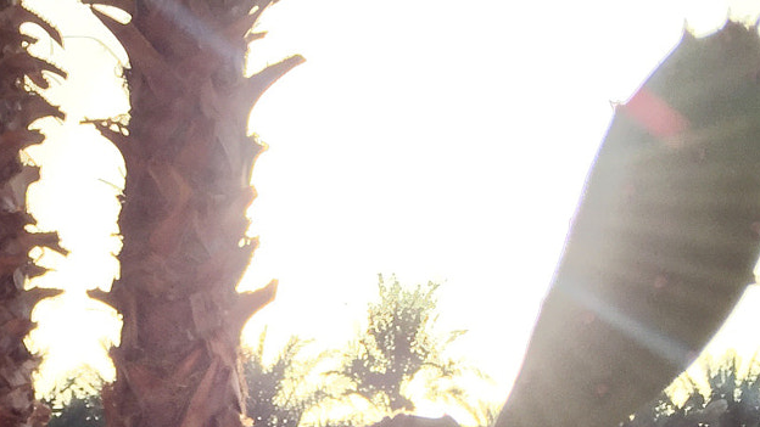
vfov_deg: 13.7
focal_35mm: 81
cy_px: 710
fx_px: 1632
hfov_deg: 25.6
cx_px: 113
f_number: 2.2
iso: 32
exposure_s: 1/824
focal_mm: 4.15
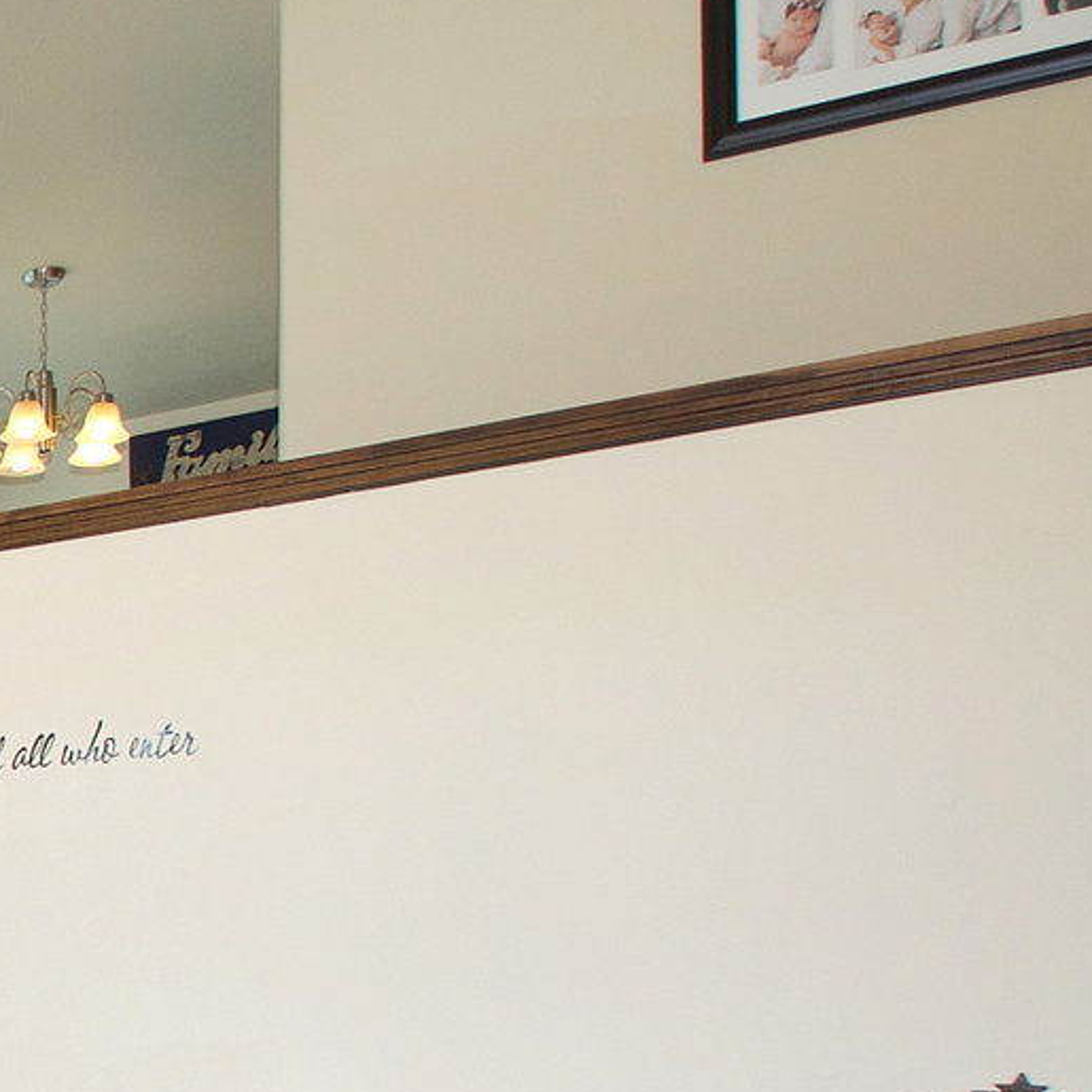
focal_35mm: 56
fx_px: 1988
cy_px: 1067
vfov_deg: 29.0
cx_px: -799
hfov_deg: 21.7
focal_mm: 11
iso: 400
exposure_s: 1/100
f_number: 5.6
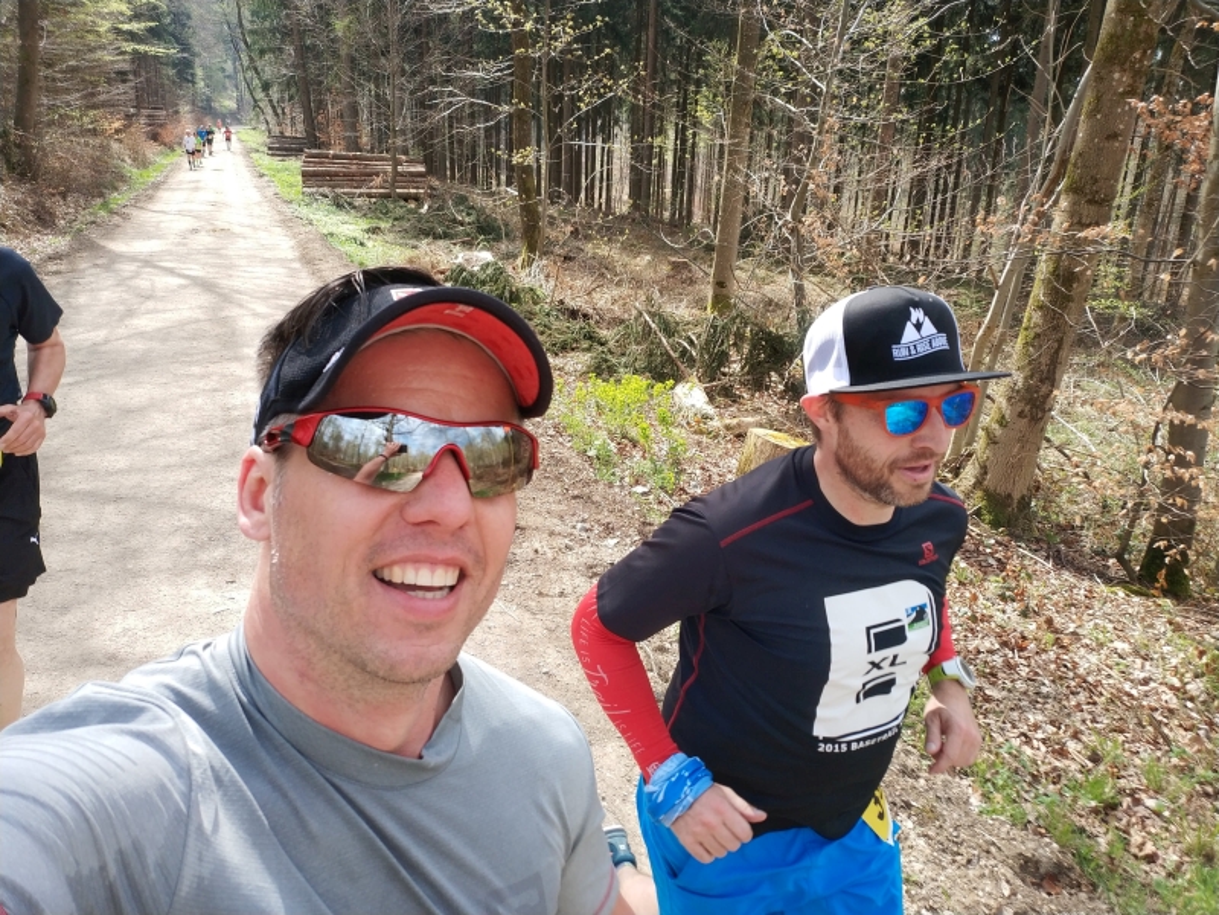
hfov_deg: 56.8
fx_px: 1127
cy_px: 458
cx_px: 610
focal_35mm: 32
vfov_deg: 44.2
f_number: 2
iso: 100
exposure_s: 1/292
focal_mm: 4.5
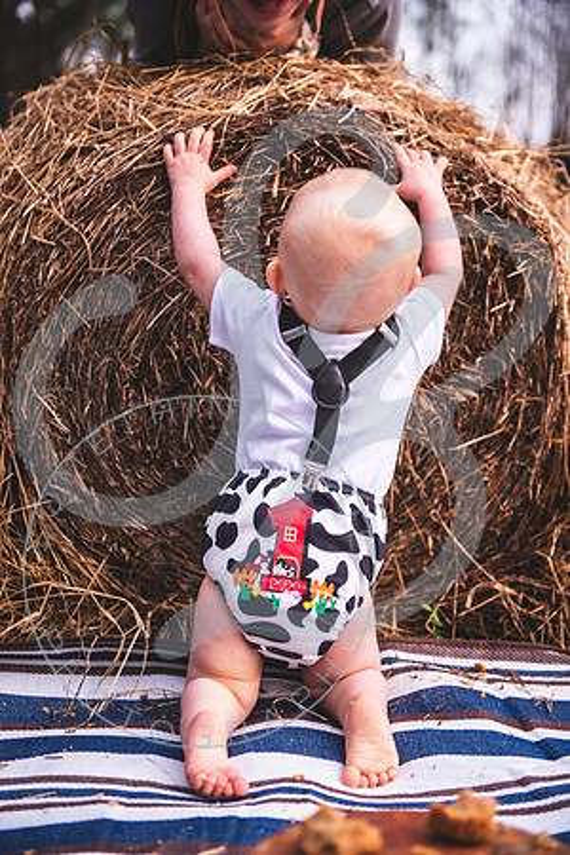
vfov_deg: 33.4
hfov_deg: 22.6
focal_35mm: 60
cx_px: 285
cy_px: 428
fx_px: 1425
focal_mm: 60
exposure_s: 1/250
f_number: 2.8
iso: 200
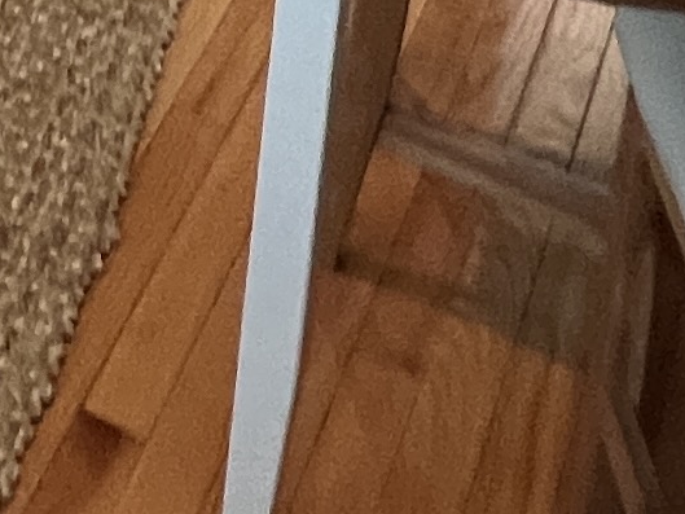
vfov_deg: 10.4
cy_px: -1050
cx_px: -448
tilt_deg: -8.1
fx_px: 1960
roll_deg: +0.0
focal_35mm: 99
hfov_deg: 17.2
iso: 250
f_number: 1.8
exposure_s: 1/60
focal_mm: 1.57
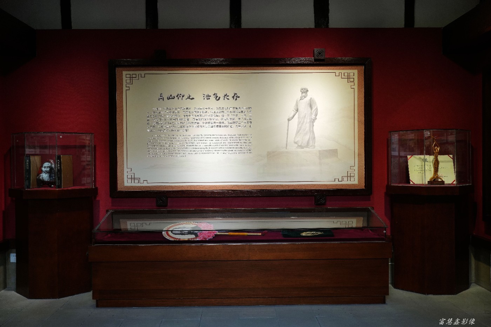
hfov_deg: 55.8
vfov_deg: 38.9
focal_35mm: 34
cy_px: 164
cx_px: 246
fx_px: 464
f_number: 4
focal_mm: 34
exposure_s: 1/160
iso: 640
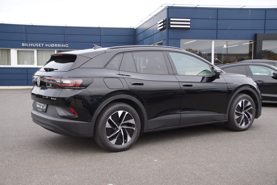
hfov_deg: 46.4
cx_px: 138
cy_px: 92
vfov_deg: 31.9
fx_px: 323
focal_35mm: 42
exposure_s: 1/100
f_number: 5
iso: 100
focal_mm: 28
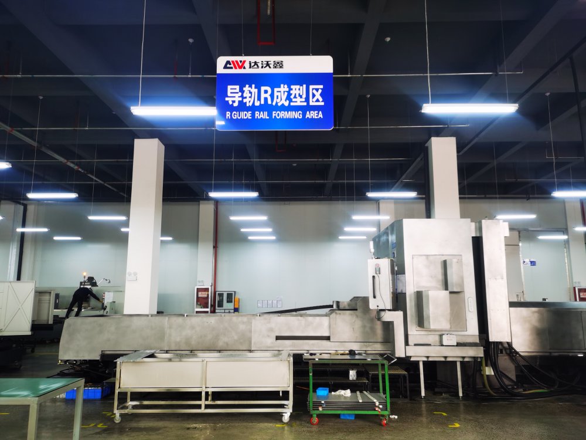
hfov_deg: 65.3
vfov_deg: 51.4
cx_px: 293
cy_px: 220
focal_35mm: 27
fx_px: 457
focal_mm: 5.58
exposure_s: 1/50
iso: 125
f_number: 1.8
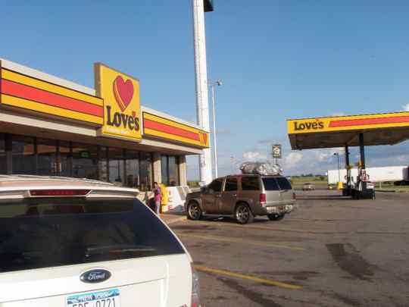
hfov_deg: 49.0
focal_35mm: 38
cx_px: 204
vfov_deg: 37.7
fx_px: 449
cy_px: 154
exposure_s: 1/320
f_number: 6.3
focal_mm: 6.7
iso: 80
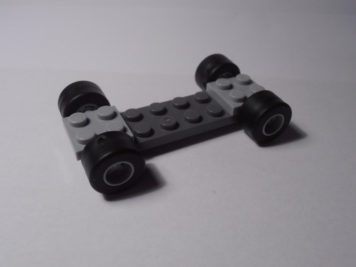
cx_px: 178
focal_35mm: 37
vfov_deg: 38.7
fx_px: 381
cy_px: 134
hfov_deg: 50.1
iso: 80
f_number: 3.9
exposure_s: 1/50
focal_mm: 6.61
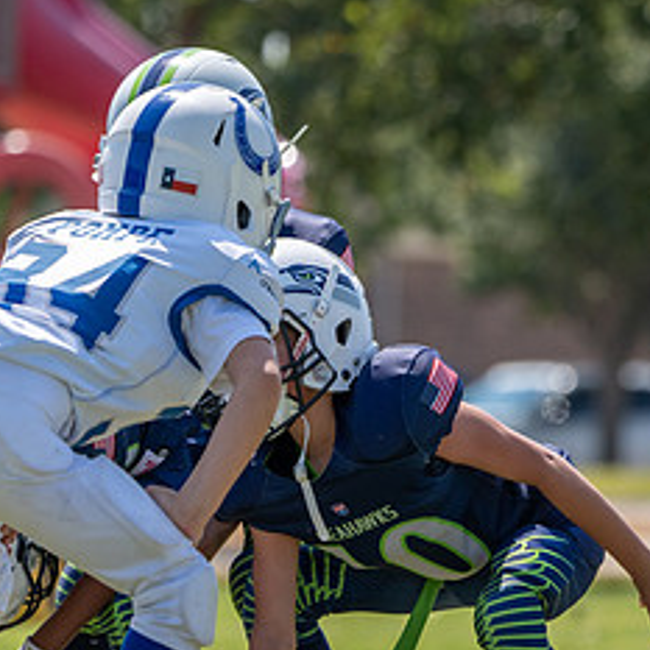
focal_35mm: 686
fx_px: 14574
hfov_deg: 2.6
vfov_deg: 2.6
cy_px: 463
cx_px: 487
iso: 320
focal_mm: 282
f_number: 5.6
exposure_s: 1/1250
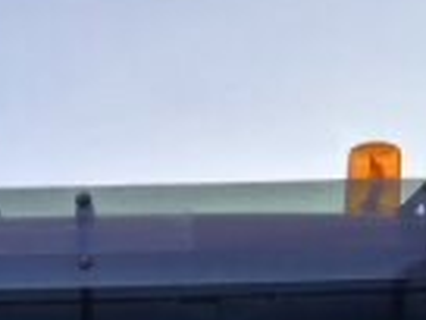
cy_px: 706
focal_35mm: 108
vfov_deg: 11.8
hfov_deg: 18.1
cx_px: 100
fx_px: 1329
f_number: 1.8
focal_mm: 5.4
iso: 50
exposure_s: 1/225
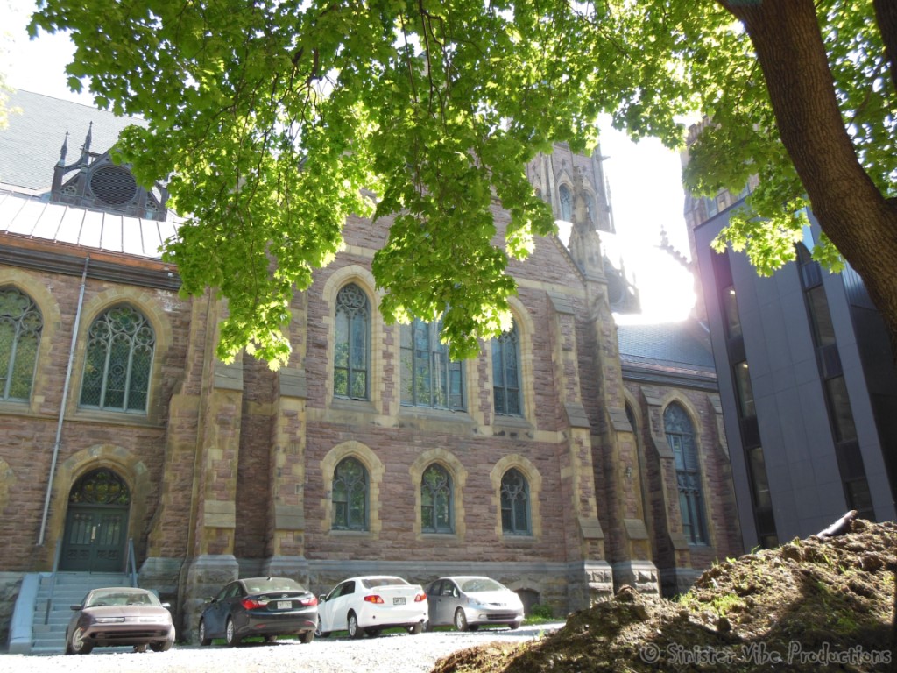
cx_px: 448
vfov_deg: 48.2
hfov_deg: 61.7
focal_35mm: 29
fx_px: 751
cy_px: 336
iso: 125
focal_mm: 5.2
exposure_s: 1/160
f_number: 3.3
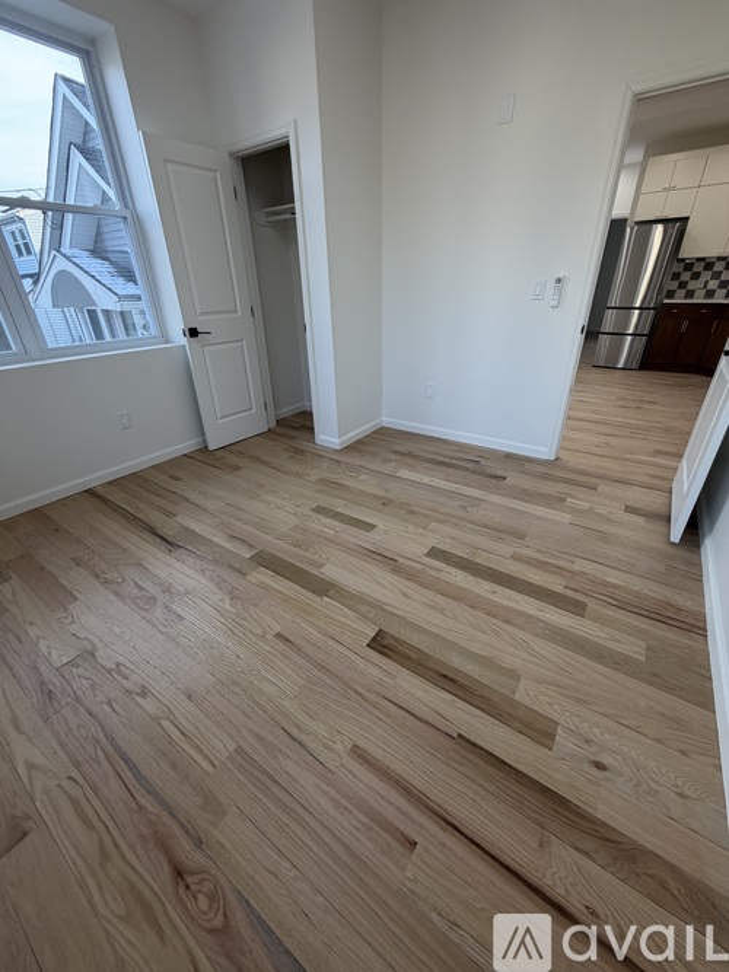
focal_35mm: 14
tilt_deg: -26.0
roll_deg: +1.3
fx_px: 393
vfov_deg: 102.1
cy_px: 486
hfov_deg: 85.7
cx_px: 364
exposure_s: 1/120
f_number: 2.2
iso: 125
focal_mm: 2.22
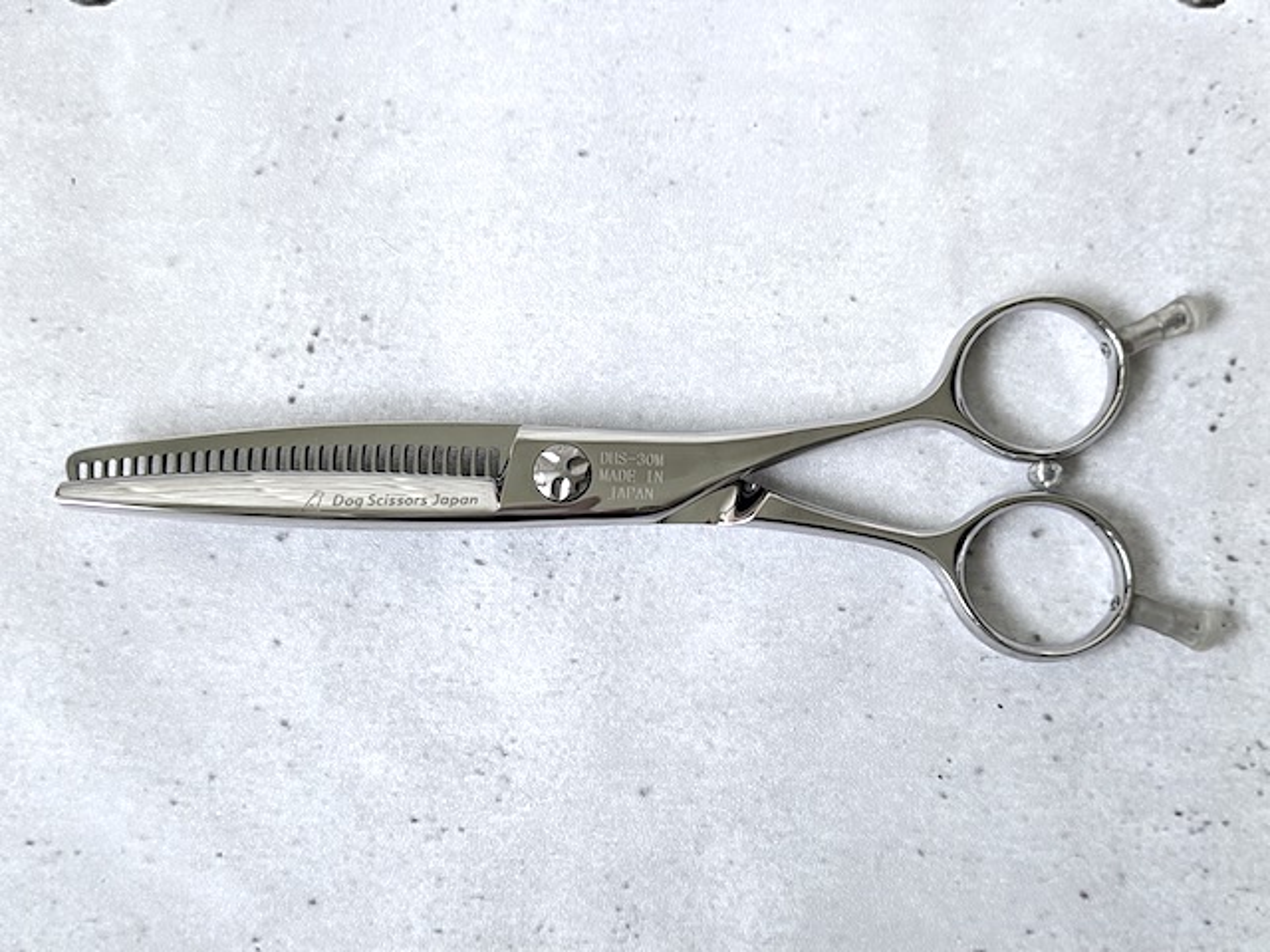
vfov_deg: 54.9
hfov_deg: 69.4
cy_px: 476
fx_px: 917
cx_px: 635
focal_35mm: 25
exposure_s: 1/50
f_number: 1.89
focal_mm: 5.43
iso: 191
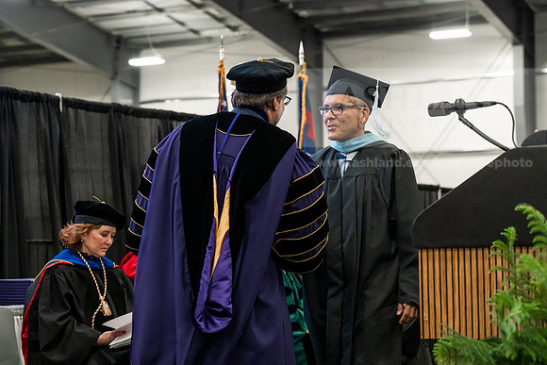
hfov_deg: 23.6
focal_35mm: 86
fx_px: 1307
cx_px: 274
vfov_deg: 15.9
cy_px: 182
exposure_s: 1/250
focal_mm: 86
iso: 6400
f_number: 5
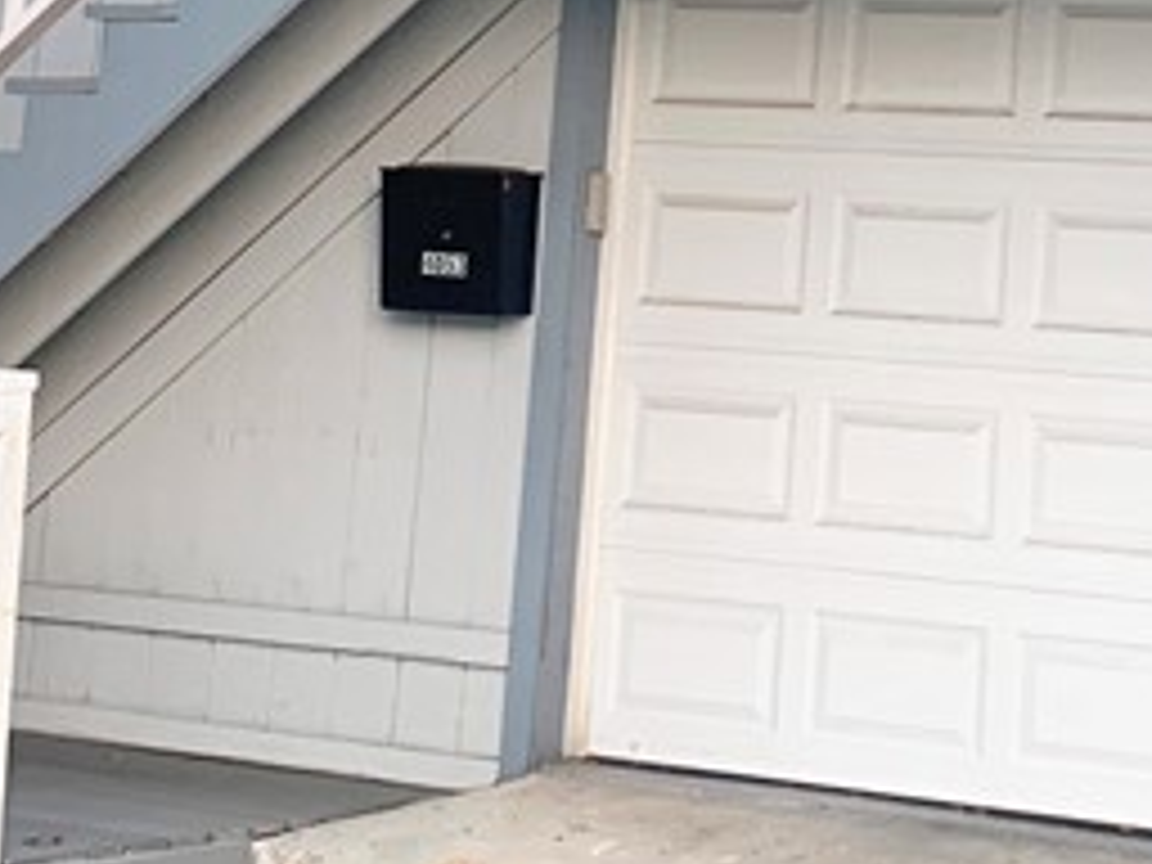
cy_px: -189
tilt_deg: +8.4
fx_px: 3461
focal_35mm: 104
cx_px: 1030
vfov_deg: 13.8
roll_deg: -3.2
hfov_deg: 18.6
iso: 100
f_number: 1.8
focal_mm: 4.25
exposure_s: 1/60
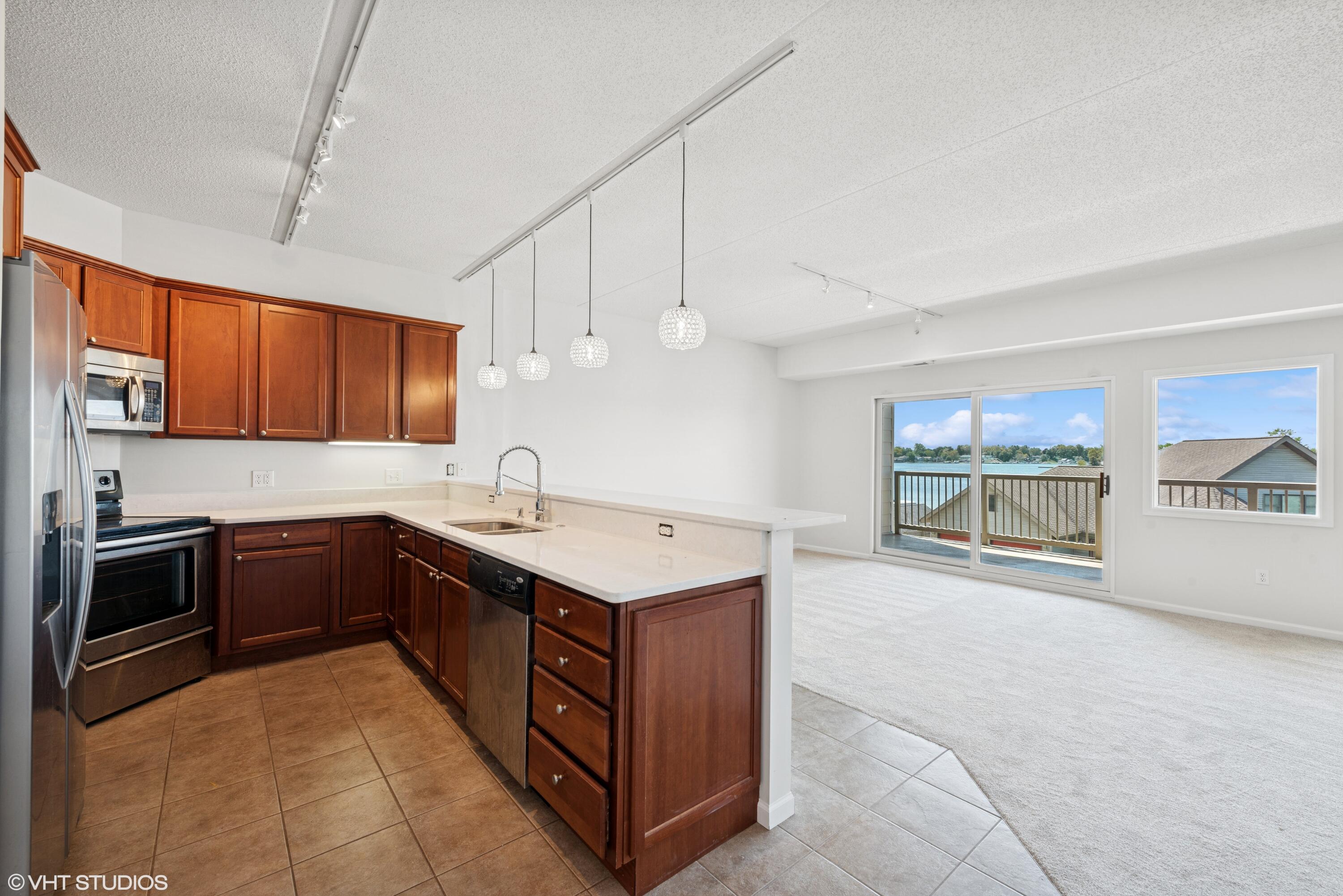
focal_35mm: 15
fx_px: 560
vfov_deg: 77.4
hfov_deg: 100.4
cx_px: 672
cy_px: 448
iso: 200
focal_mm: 15
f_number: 11
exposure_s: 1/5
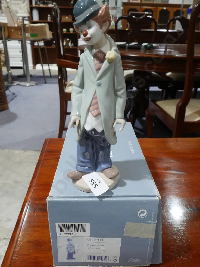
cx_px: 100
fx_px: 216
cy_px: 134
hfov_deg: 49.7
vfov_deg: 63.4
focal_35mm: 28
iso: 1600
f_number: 9
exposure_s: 1/60
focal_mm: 14
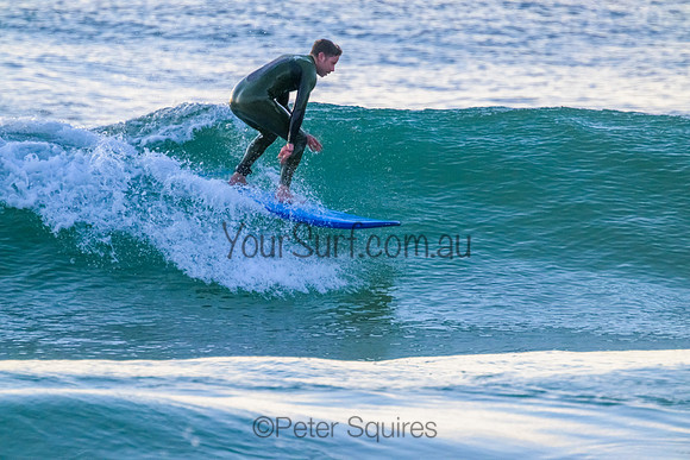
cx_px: 345
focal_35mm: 800
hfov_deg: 2.6
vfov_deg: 1.7
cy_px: 230
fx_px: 15336
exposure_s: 1/1600
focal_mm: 800
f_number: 11
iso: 4000
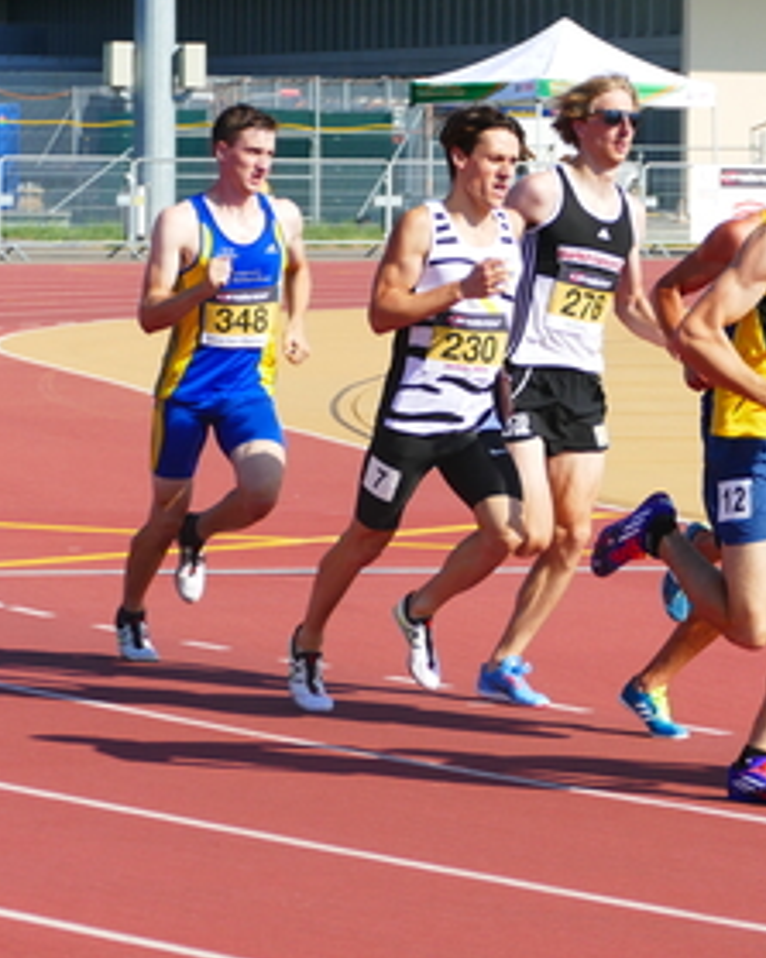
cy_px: 553
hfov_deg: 6.9
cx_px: 687
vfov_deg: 8.7
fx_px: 6295
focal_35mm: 222
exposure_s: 1/1000
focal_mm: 44.41
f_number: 3.9
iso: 125
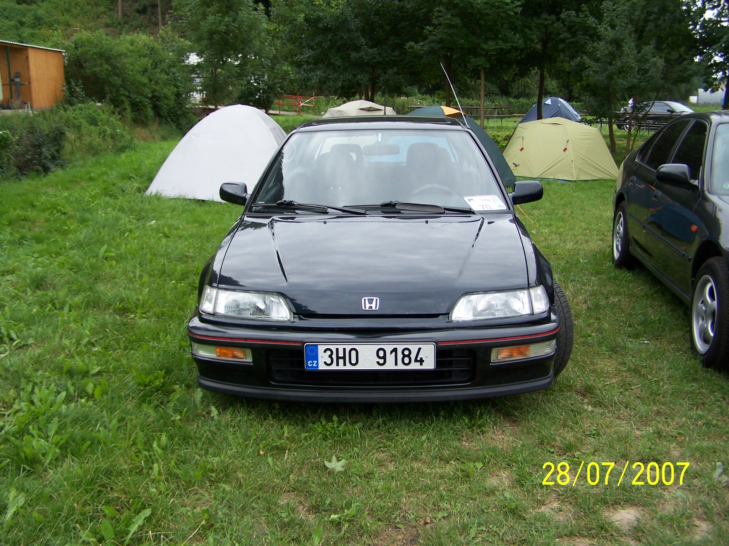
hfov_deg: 49.0
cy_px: 273
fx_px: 800
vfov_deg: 37.7
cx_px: 364
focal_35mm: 38
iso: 80
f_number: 2.8
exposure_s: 1/500
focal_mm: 6.3
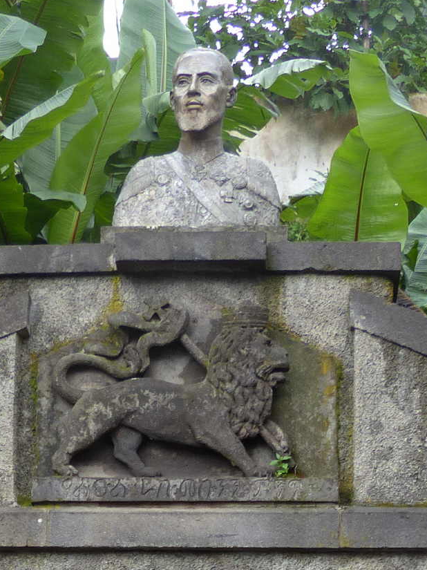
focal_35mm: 40
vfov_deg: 46.8
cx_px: 177
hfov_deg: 35.8
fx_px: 658
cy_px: 296
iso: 100
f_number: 2.8
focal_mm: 5.9
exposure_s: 1/125
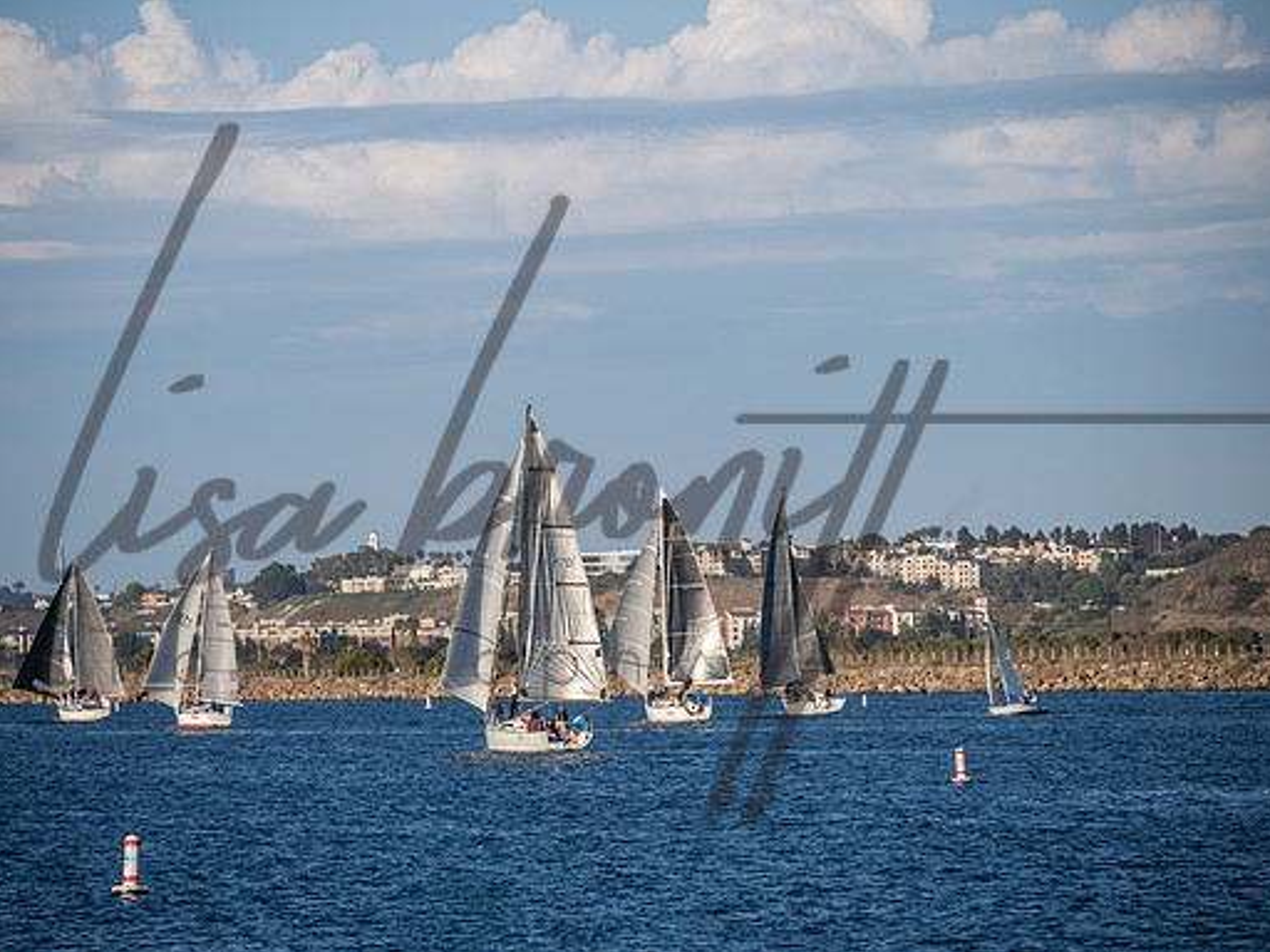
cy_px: 477
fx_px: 7998
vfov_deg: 6.8
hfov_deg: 9.1
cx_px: 593
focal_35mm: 218
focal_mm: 200
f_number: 6.3
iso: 320
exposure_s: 1/1250
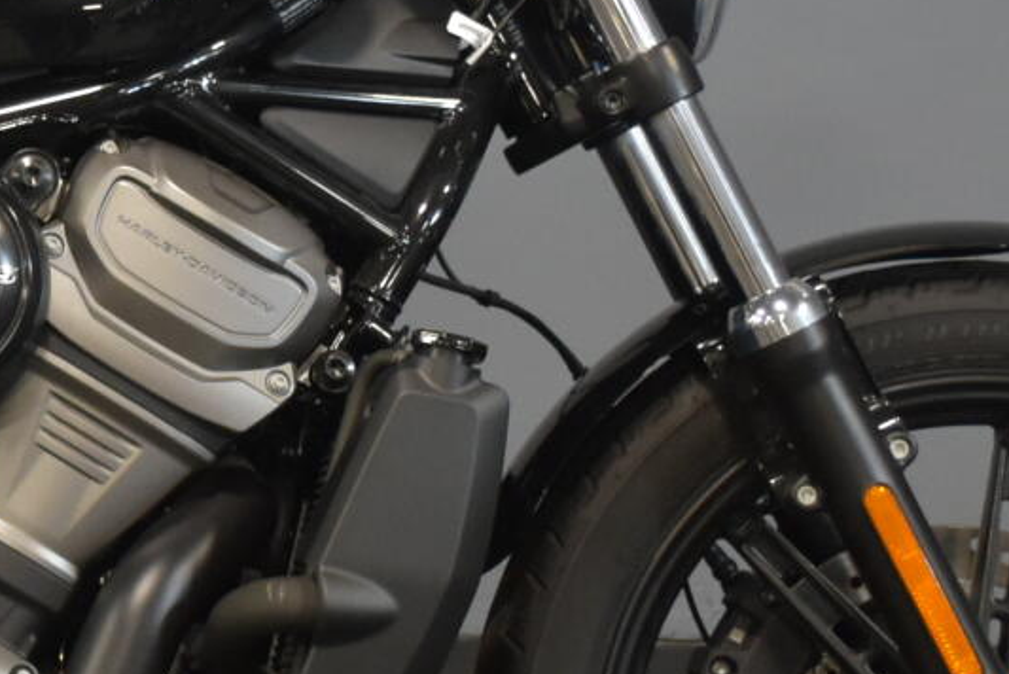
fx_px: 5048
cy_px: 99
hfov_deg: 11.2
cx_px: -248
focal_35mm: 180
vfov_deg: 7.6
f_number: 4.8
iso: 1400
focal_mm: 32
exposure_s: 1/30
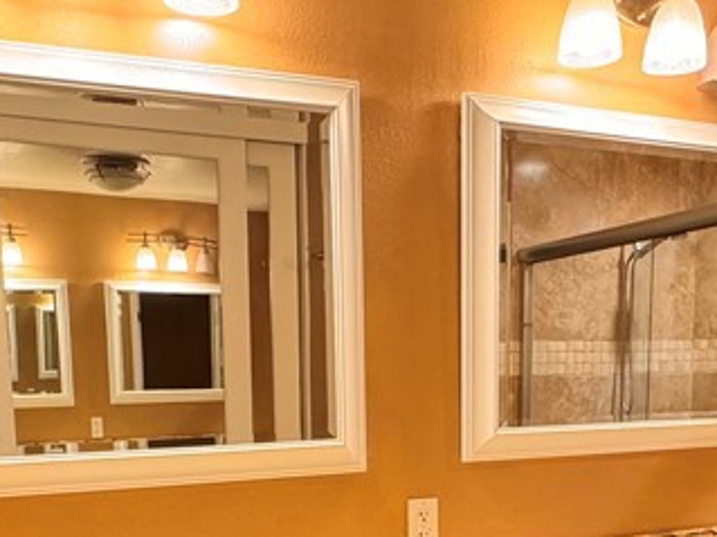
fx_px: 932
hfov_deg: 42.1
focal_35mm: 45
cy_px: 524
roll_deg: +1.3
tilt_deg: -9.0
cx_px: 344
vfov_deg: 30.2
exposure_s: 1/60
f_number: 2.2
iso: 320
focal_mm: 2.22
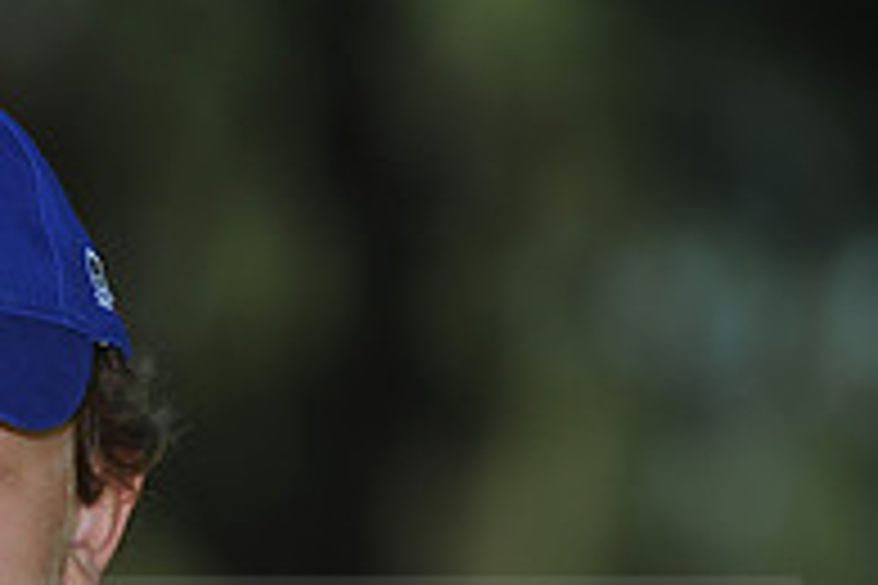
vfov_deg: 2.3
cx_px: -72
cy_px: 634
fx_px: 14535
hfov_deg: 3.5
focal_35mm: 596
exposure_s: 1/1250
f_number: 4
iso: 200
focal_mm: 200
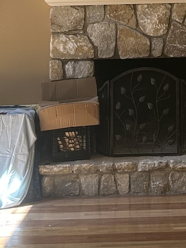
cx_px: 201
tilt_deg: +5.3
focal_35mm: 114
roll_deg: +0.6
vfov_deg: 16.5
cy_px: -53
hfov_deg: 12.8
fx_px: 816
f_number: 1.5
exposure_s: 1/121
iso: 64
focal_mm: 5.7
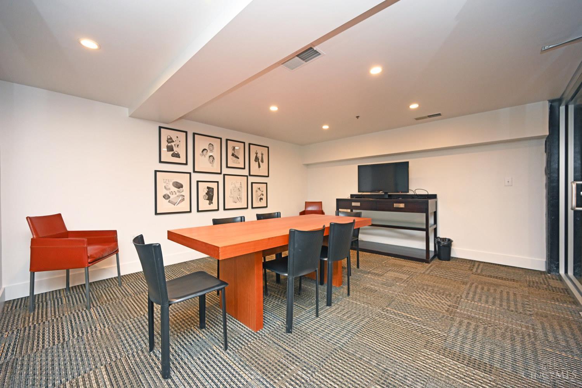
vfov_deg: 81.2
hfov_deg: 104.3
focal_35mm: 14
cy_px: 194
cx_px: 291
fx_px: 226
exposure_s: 1/60
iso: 1250
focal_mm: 14
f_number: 4
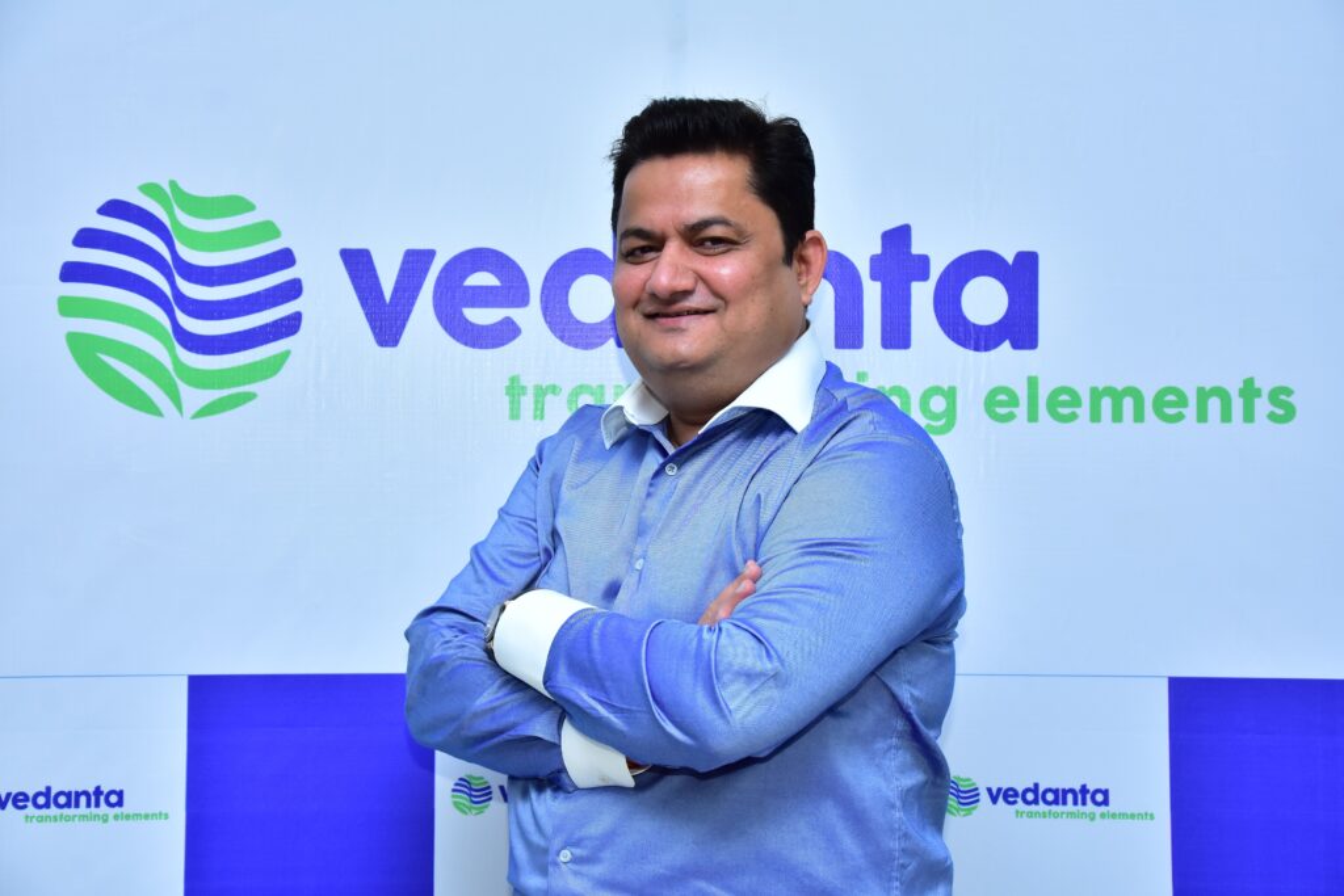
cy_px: 448
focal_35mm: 78
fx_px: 2912
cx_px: 672
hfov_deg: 26.0
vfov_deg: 17.5
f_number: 5.6
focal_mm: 52
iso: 800
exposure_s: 1/160
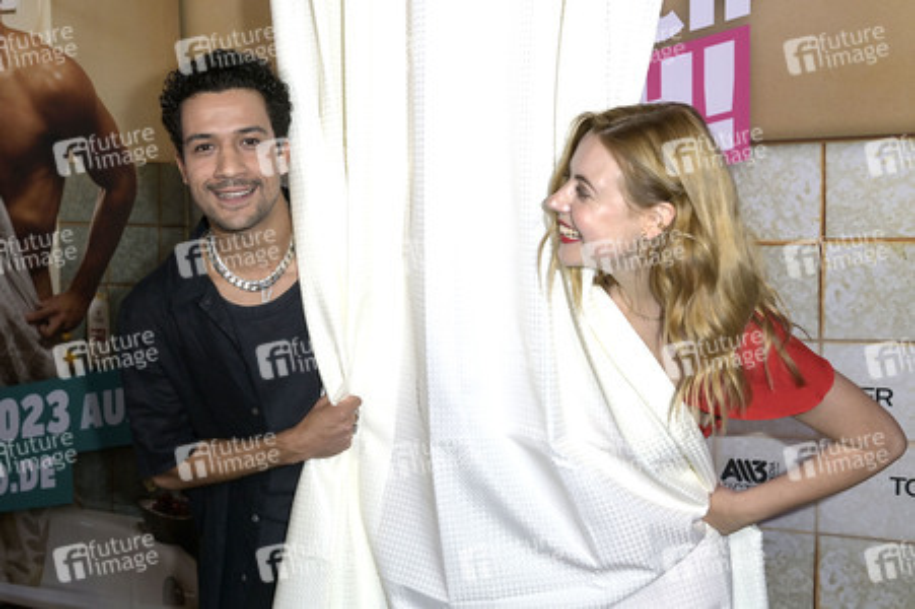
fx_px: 965
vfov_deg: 35.0
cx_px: 458
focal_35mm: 38
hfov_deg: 50.7
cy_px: 304
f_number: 5
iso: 500
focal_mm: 38
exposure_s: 1/200
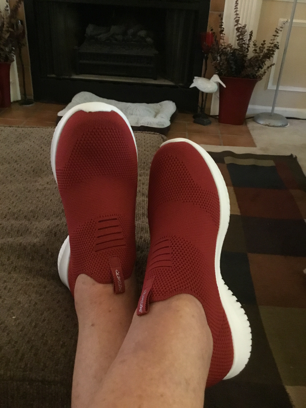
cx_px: 153
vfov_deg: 58.4
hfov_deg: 45.4
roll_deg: -3.2
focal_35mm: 31
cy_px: 204
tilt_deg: -30.2
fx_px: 365
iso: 640
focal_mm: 3.3
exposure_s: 1/15
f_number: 2.4
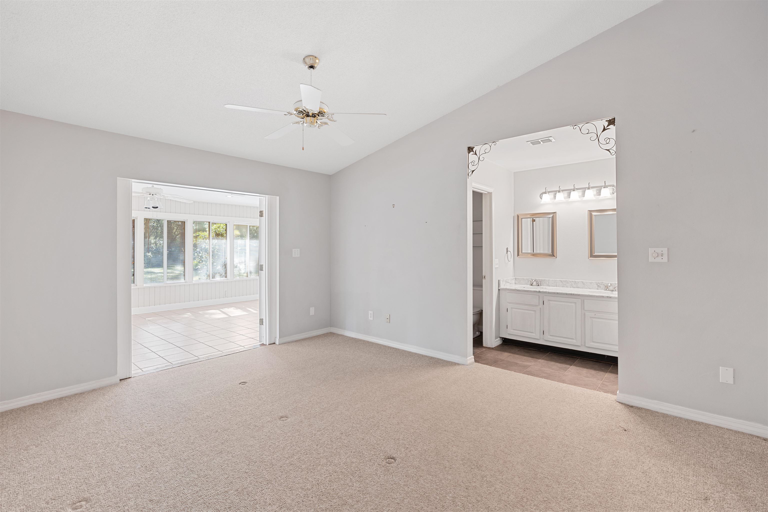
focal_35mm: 16
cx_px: 384
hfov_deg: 96.7
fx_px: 341
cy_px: 256
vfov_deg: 73.7
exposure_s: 1/1.25
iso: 320
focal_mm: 16
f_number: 5.6
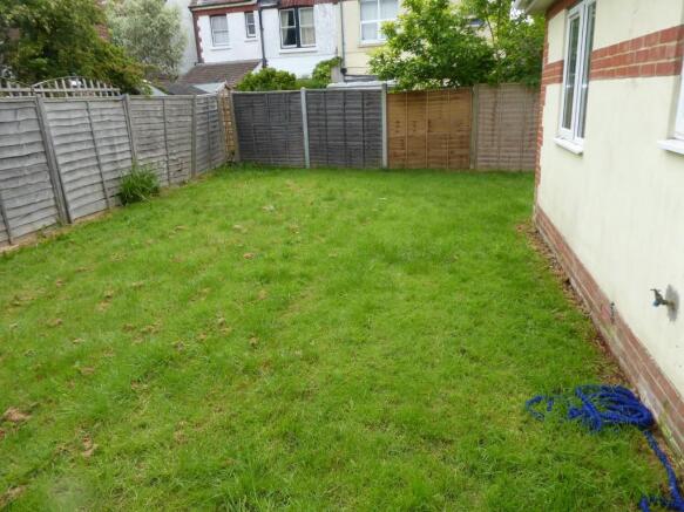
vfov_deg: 56.8
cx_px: 342
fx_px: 474
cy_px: 256
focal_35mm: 24
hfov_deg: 71.6
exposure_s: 1/320
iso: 100
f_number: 3.3
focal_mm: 4.3
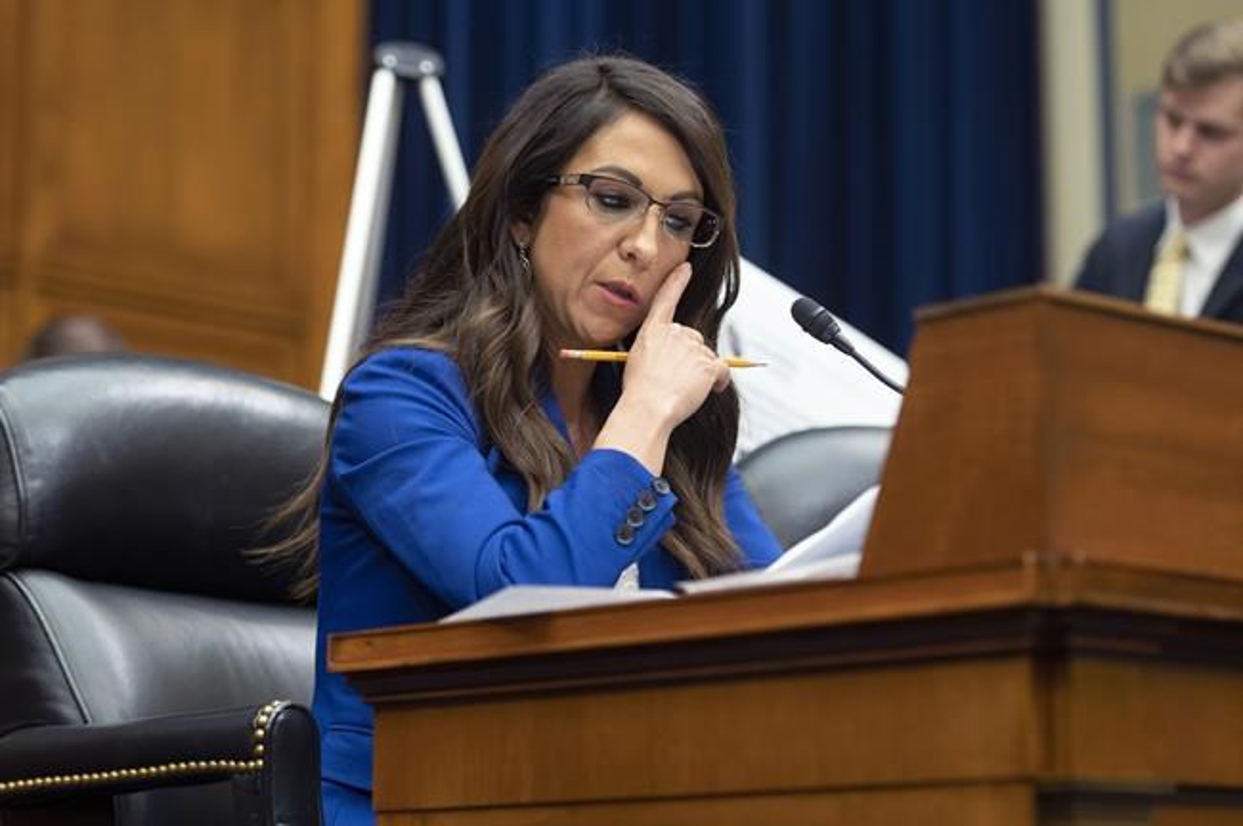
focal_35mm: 98
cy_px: 413
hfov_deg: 20.8
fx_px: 3380
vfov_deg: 13.9
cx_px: 622
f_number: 2.8
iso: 2500
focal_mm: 98
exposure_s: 1/400
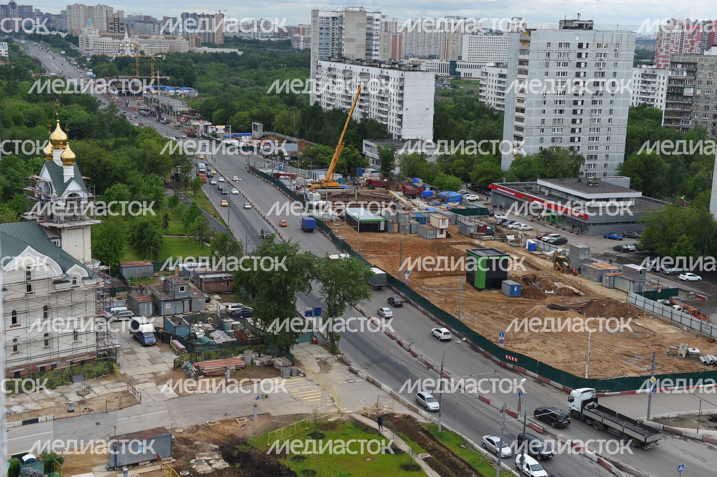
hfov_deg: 39.6
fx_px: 995
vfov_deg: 27.0
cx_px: 358
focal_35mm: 50
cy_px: 238
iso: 1000
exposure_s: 1/3200
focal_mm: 50
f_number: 5.6
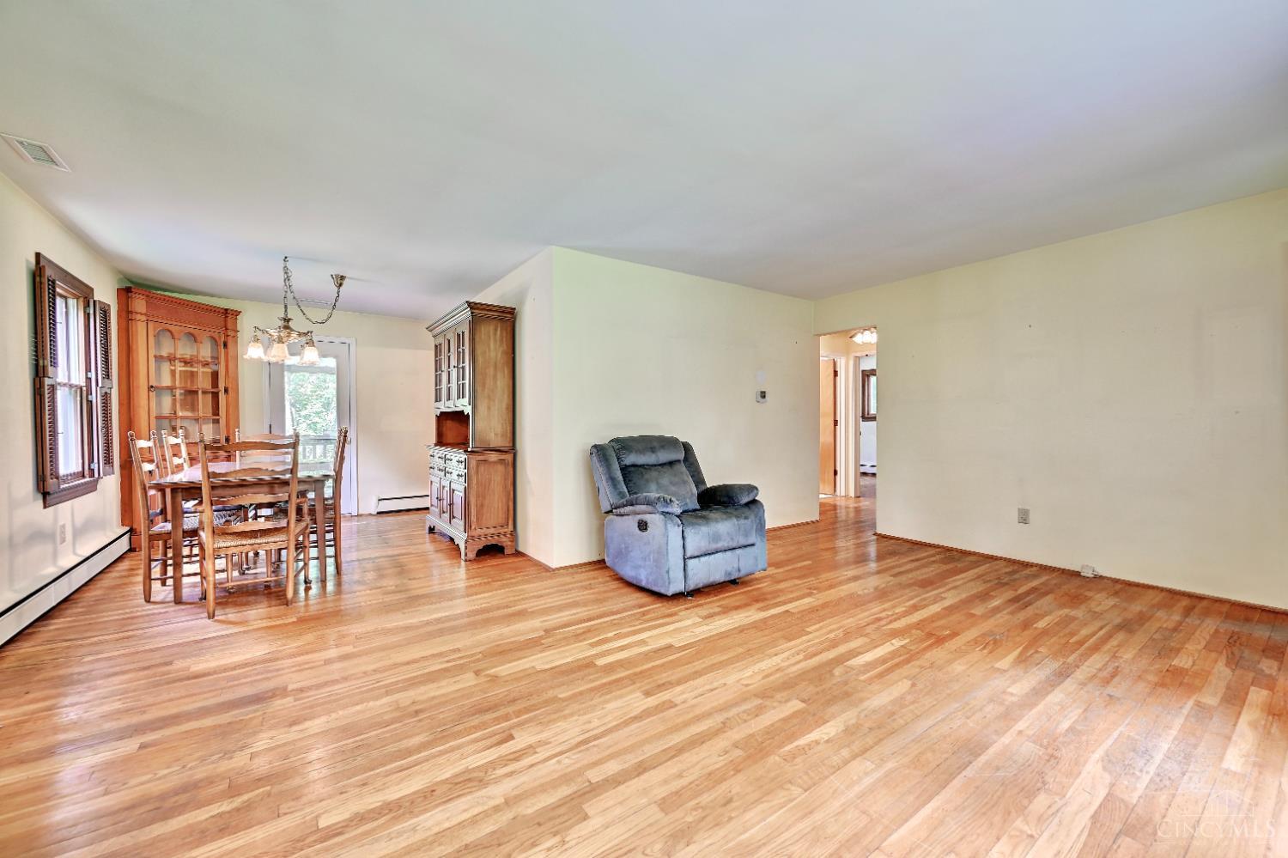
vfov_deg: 81.2
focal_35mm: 14
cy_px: 429
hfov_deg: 104.3
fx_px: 501
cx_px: 644
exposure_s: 1/3.33
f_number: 8
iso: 400
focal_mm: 14
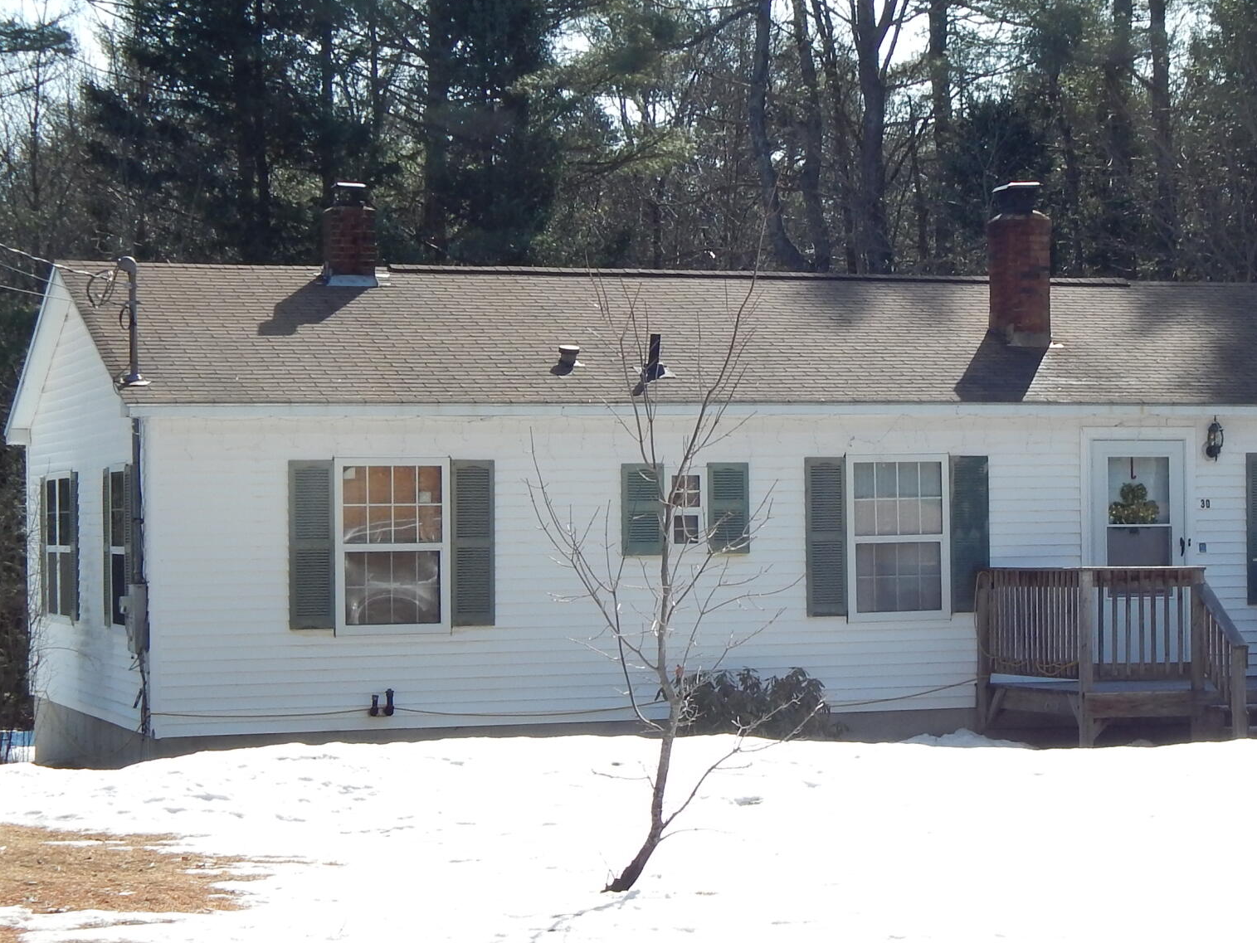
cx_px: 1070
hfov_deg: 19.9
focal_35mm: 97
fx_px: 3523
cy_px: 549
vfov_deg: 15.2
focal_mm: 8.6
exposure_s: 1/640
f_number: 3.7
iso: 125
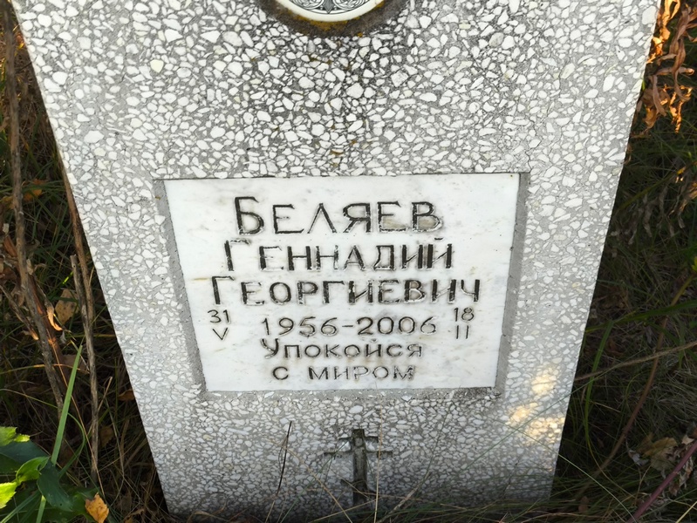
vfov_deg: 29.1
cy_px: 262
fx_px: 1007
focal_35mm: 50
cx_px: 348
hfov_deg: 38.2
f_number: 1.7
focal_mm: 4.71
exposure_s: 1/100
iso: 50
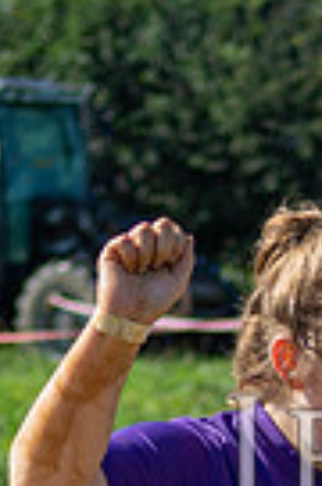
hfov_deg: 4.0
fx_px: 4531
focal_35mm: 336
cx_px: 524
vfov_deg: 6.1
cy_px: 740
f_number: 3.2
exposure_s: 1/2000
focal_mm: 45
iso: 100
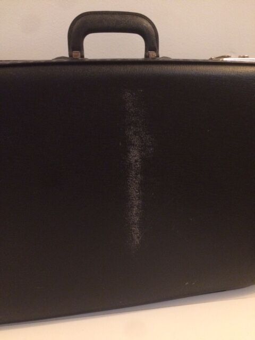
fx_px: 285
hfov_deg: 48.2
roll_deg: -0.7
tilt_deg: -24.9
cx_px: 128
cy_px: 170
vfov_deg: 61.7
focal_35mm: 29
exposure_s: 1/17
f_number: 2.2
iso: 500
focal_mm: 4.15
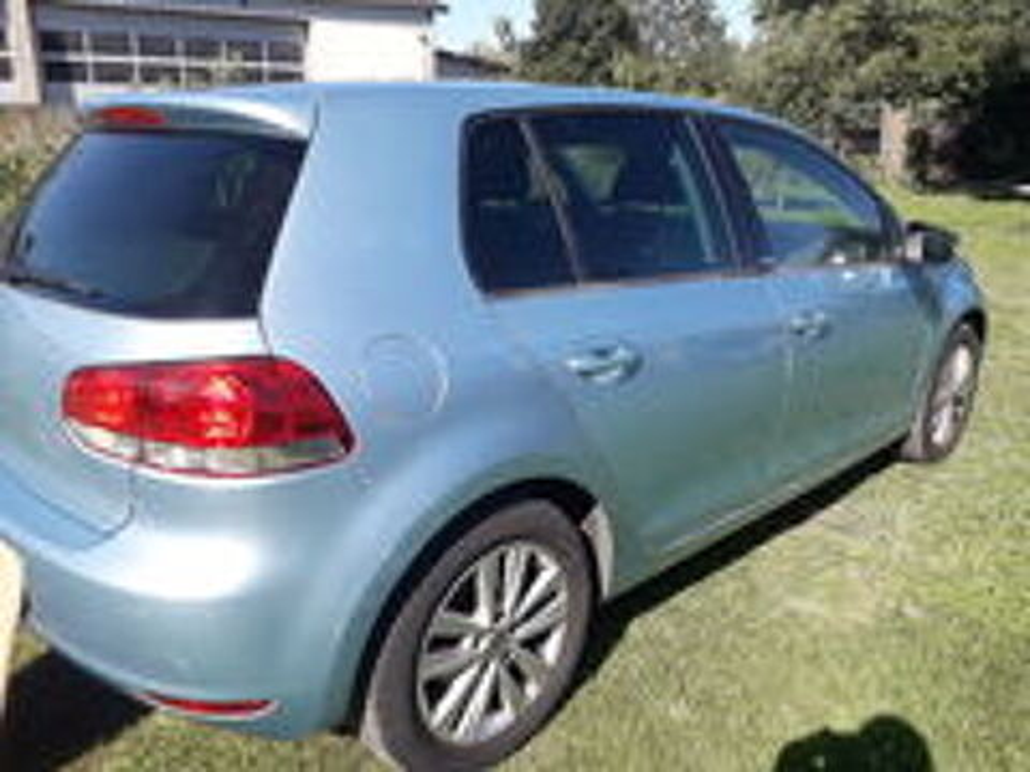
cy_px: 386
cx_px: 515
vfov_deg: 51.4
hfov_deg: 65.3
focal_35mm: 27
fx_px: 803
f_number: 1.9
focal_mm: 3.6
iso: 40
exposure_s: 1/949
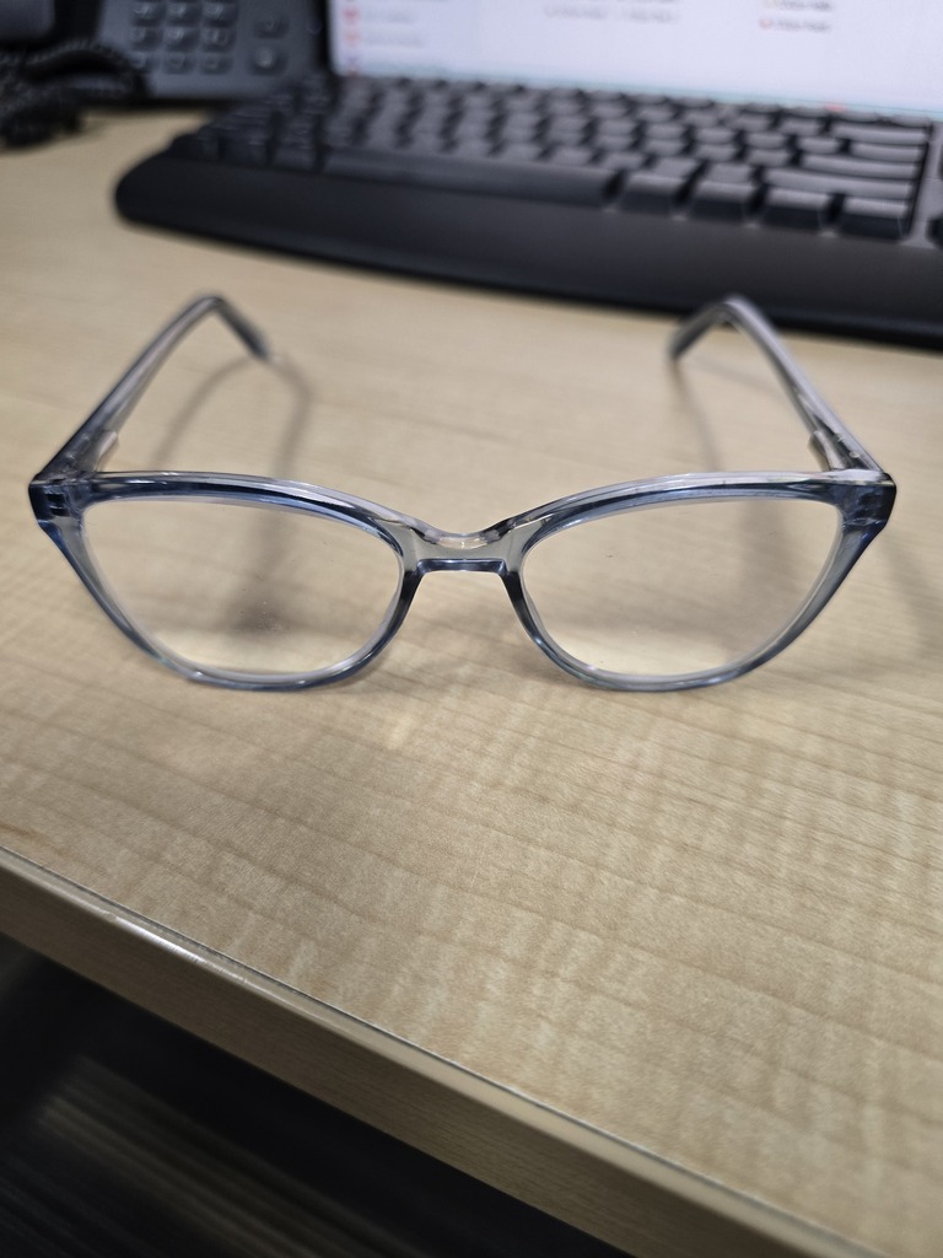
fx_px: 835
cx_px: 472
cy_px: 629
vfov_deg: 73.9
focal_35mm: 23
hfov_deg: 58.9
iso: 200
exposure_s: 1/120
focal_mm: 6.3
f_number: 1.7
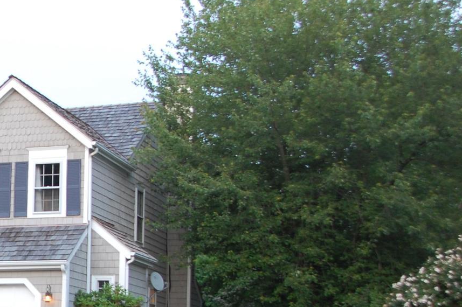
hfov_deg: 22.0
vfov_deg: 15.7
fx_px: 1103
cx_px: -87
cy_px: 281
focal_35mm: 86
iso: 400
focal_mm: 24
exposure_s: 1/60
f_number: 4
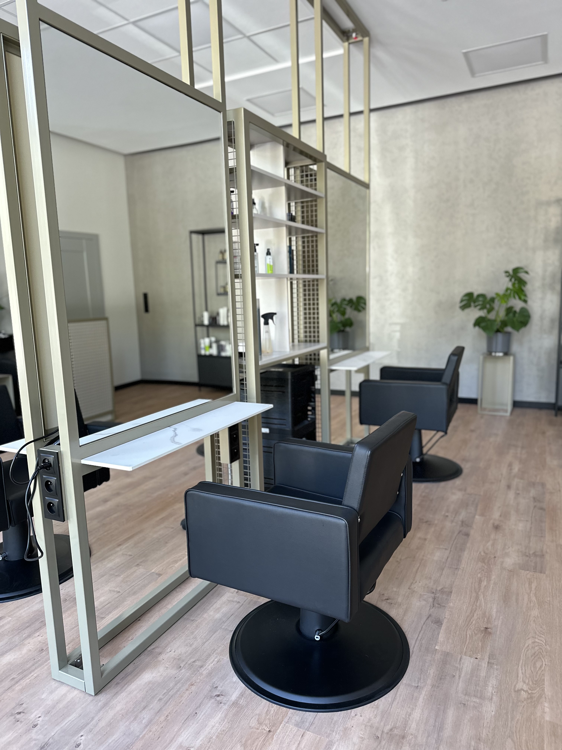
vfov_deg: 71.6
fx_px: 520
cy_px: 375
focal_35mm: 24
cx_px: 281
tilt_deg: -8.4
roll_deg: +1.2
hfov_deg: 56.8
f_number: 1.78
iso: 320
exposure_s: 1/60
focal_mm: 6.86
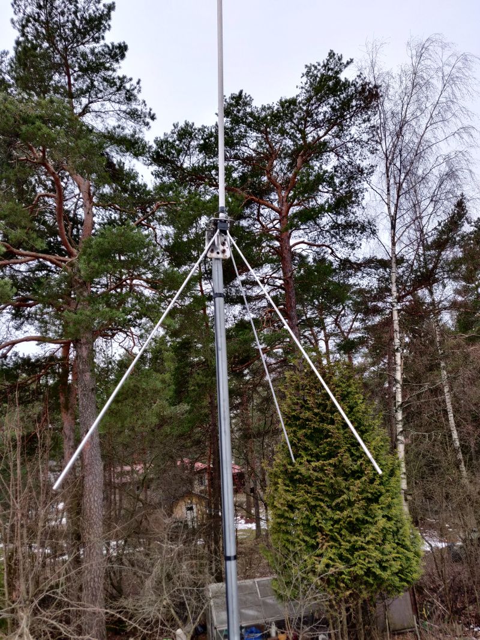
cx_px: 240
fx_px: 462
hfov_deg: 54.9
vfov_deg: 69.4
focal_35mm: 25
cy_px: 320
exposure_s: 1/50
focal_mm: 4.25
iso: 160
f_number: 1.7
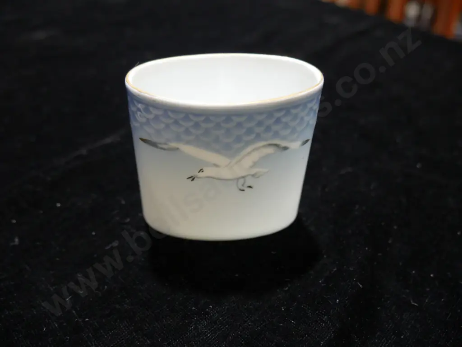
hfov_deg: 63.4
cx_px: 231
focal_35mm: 28
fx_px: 374
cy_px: 174
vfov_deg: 49.8
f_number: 3.5
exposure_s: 1/60
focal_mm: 14
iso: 800
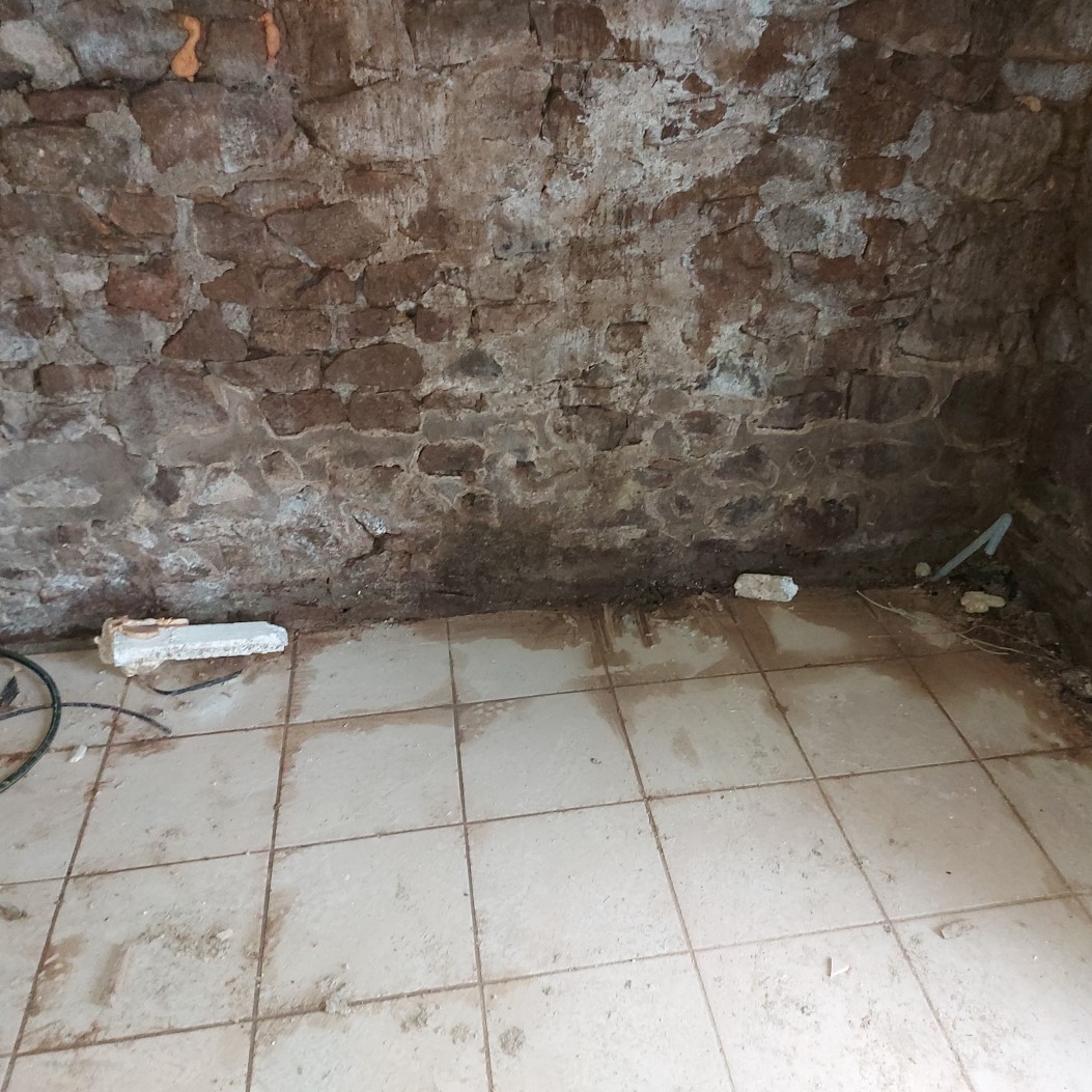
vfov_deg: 55.6
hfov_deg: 55.5
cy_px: 540
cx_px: 606
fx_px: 1035
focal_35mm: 29
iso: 500
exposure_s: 1/20
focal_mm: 5.23
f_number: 1.8
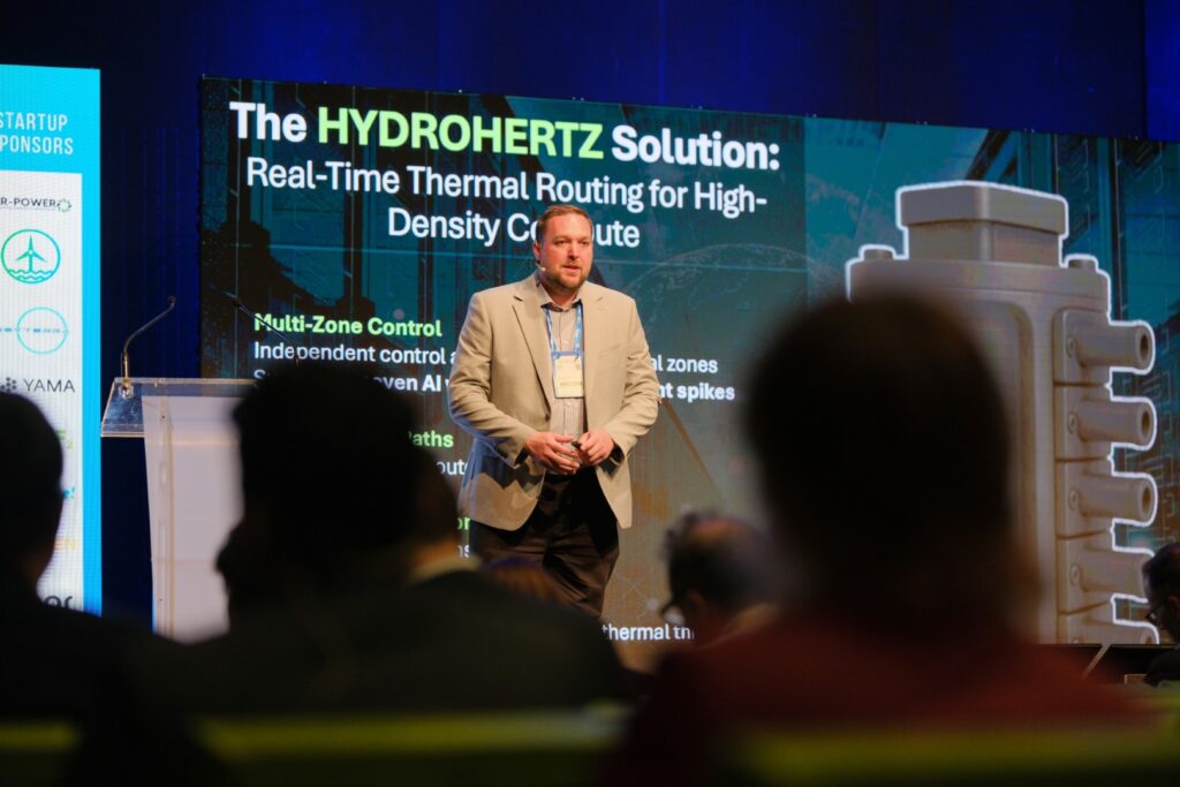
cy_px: 394
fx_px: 3704
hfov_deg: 18.1
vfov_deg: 12.1
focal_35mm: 113
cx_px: 590
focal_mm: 75
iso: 640
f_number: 1.6
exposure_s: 1/200
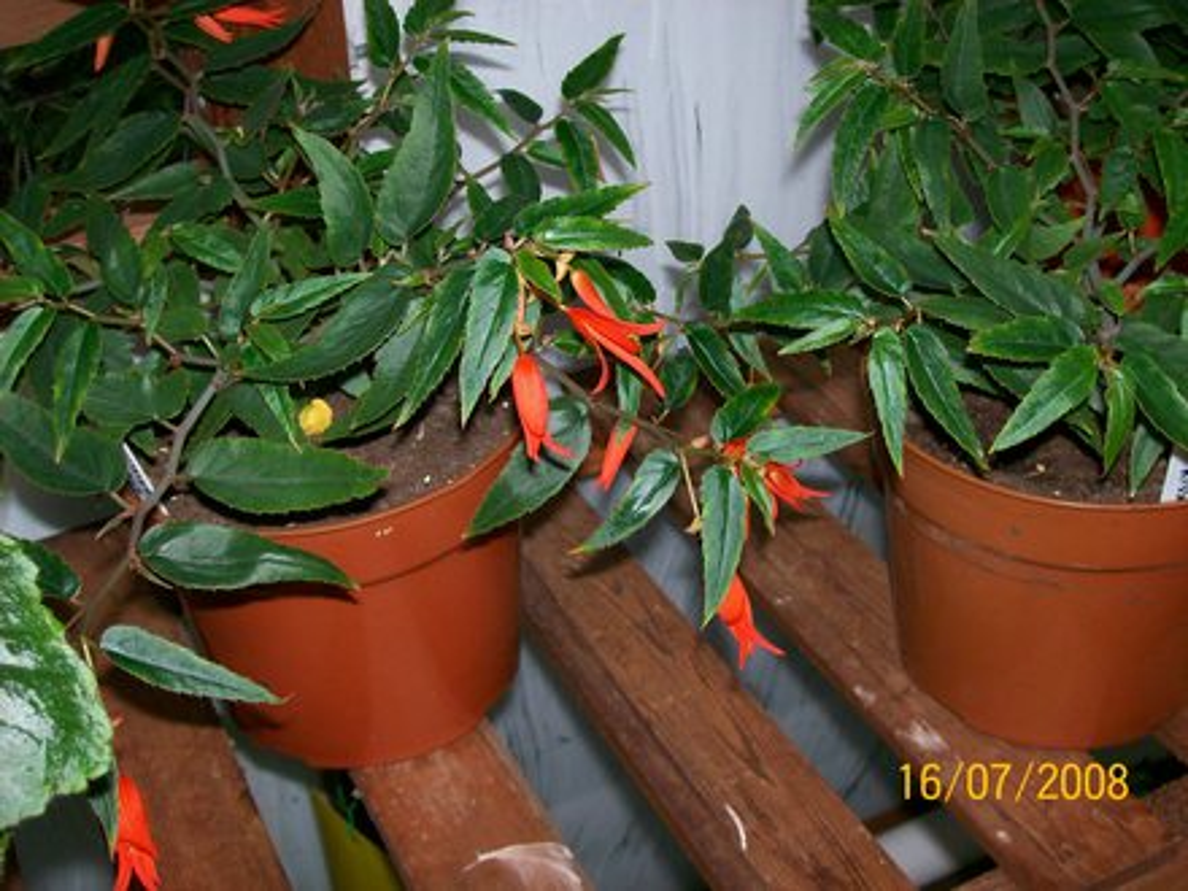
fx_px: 1544
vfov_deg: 32.2
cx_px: 594
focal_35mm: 45
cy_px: 446
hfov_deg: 42.1
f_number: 3
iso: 80
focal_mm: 7.6
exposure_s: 1/73.1
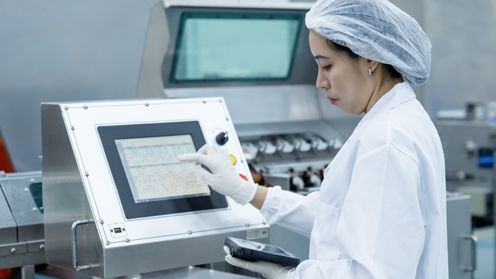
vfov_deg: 13.4
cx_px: 246
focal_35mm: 90
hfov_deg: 23.7
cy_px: 162
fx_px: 1184
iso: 1000
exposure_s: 1/125
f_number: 4
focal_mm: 85
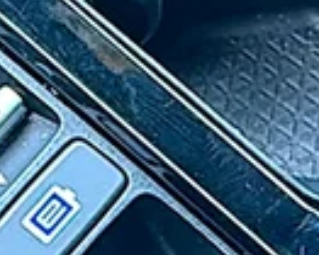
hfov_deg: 9.7
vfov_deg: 7.8
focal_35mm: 193
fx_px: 1824
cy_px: -152
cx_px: -134
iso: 125
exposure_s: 1/50
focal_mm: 6.86
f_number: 1.78
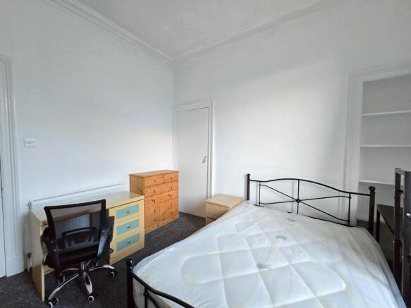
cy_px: 154
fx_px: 154
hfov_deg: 106.2
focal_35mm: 13
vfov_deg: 89.9
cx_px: 206
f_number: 2.2
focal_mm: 2.2
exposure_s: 1/60
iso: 800
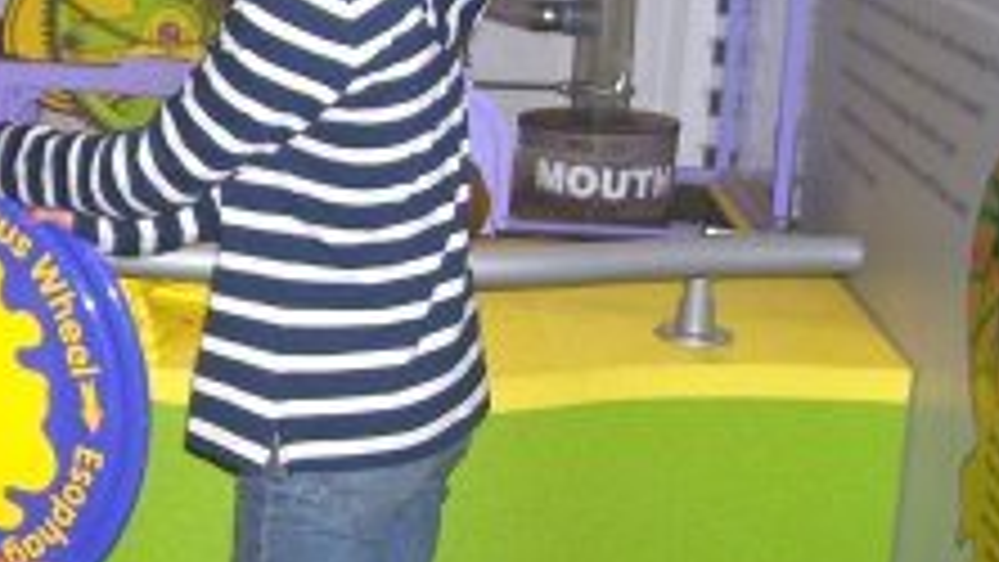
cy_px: 148
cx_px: 81
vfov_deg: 16.0
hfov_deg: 27.1
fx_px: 1987
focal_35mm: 75
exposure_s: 1/60
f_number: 2.7
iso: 80
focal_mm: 5.6
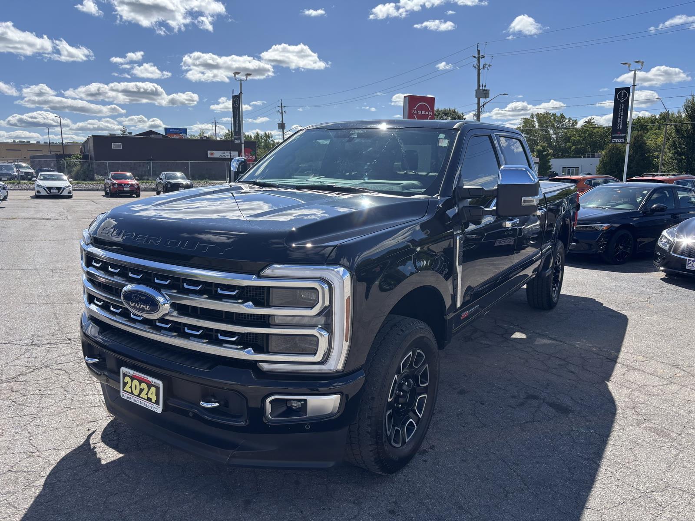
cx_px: 348
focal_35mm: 26
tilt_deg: -9.5
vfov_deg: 53.1
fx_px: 522
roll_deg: +0.1
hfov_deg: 67.3
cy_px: 260
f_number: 1.6
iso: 50
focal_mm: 5.96
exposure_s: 1/3413
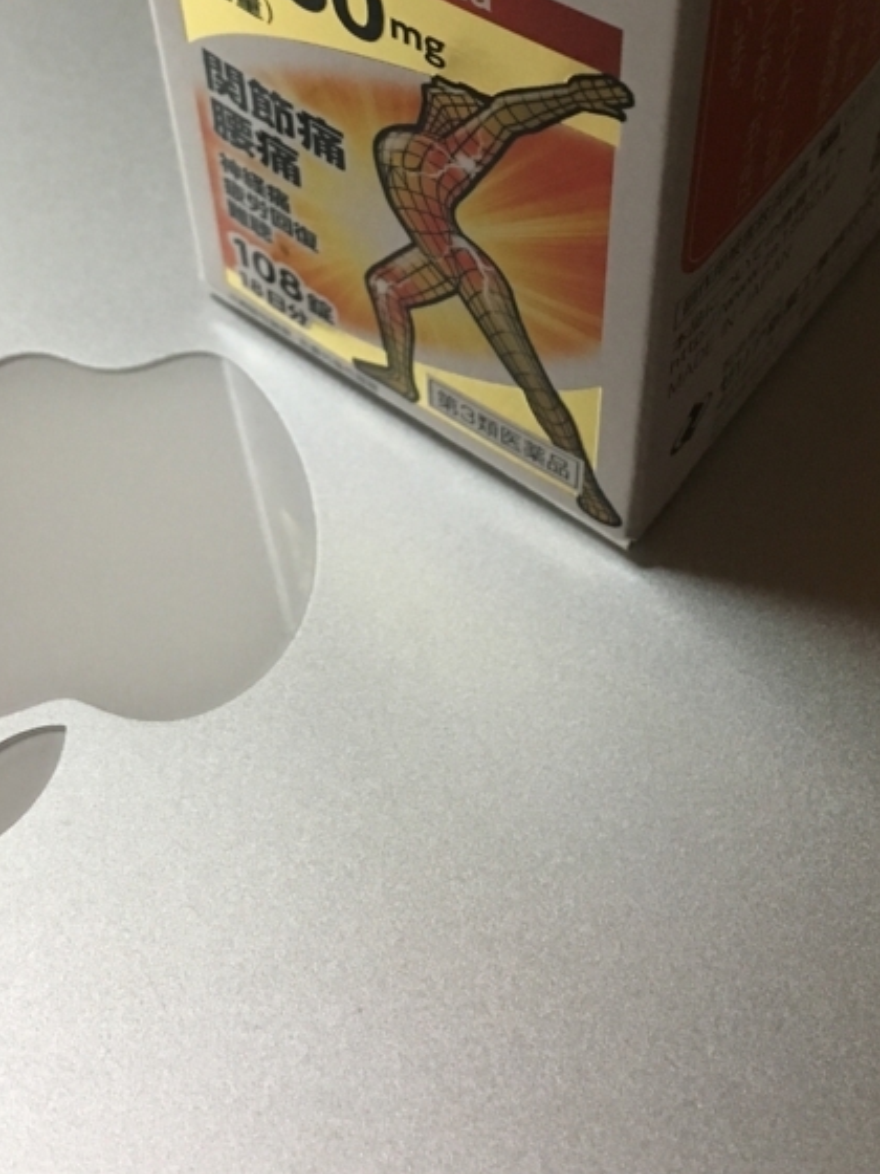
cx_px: 465
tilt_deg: -49.0
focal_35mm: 53
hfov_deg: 27.5
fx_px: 1796
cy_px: 170
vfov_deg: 34.6
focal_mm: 4.15
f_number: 2.2
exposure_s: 1/30
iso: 160
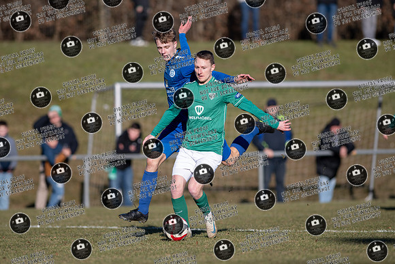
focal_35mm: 373
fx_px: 4090
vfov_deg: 3.7
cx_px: 180
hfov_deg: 5.5
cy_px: 136
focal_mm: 300
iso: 100
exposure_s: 1/1600
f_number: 3.2
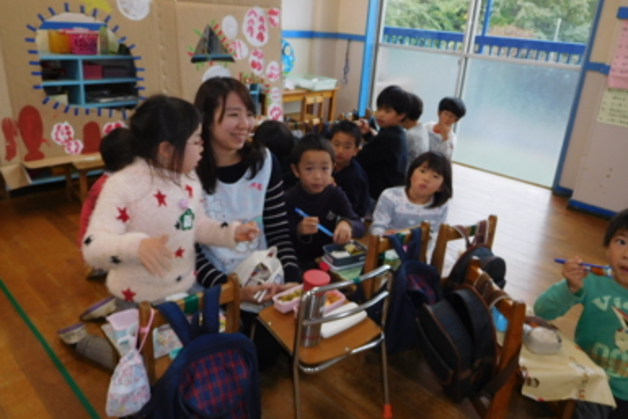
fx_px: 471
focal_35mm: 27
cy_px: 181
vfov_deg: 47.8
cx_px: 310
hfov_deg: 67.4
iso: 125
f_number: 3.4
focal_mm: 4.5
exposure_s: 1/30
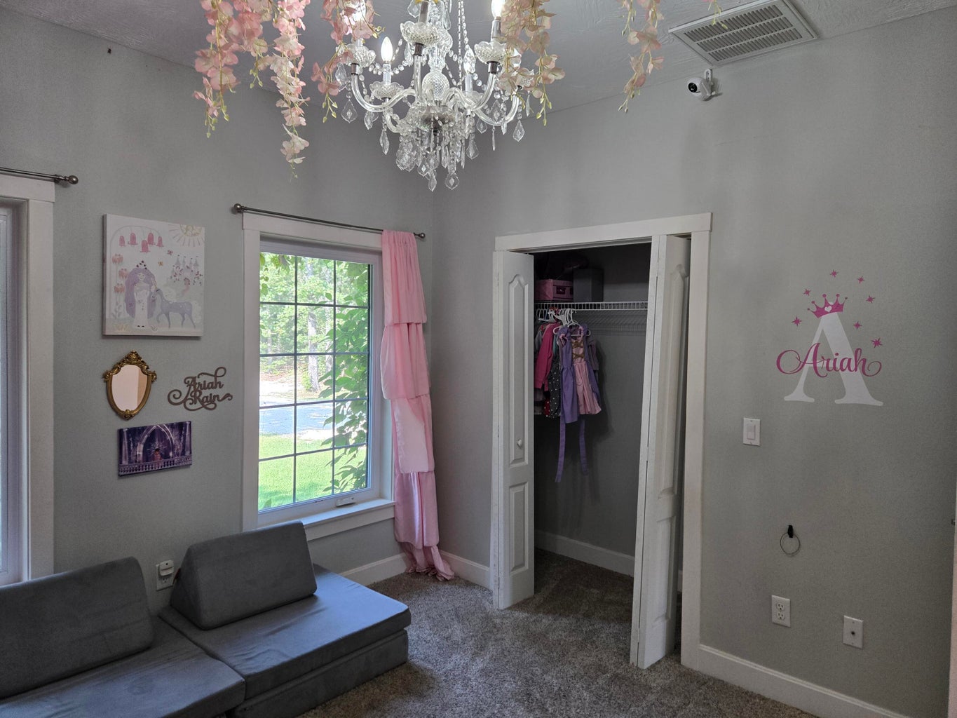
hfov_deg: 73.9
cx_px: 478
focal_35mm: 23
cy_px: 359
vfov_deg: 58.9
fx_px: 636
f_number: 1.8
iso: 160
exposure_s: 1/120
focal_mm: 5.4
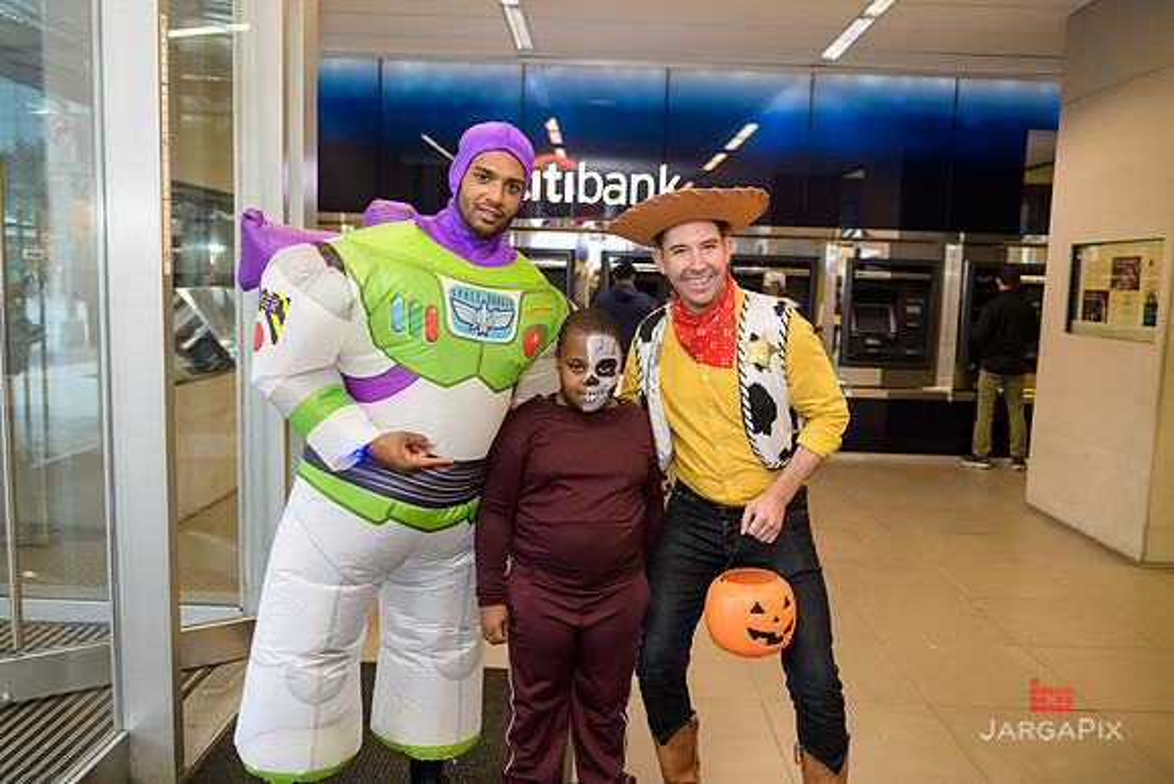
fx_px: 946
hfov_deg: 63.6
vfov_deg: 45.0
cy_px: 392
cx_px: 587
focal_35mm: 29
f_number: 3.2
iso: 800
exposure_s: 1/125
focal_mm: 29
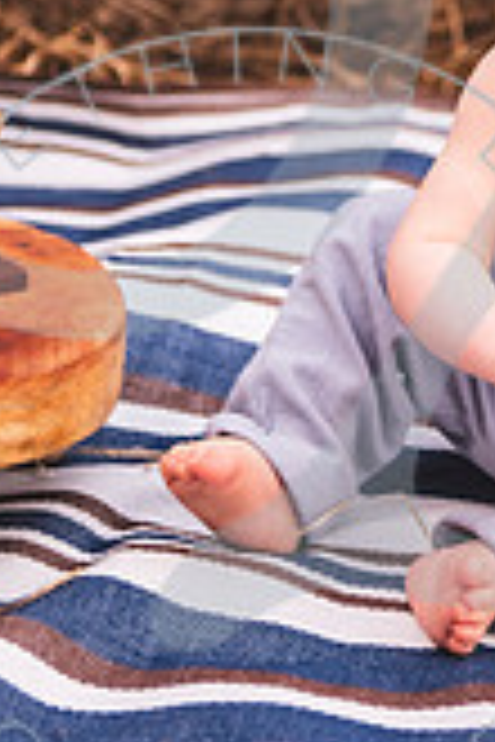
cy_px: 103
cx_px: 459
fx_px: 3258
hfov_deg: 8.7
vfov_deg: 12.9
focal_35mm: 158
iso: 200
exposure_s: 1/320
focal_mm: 58
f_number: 2.8
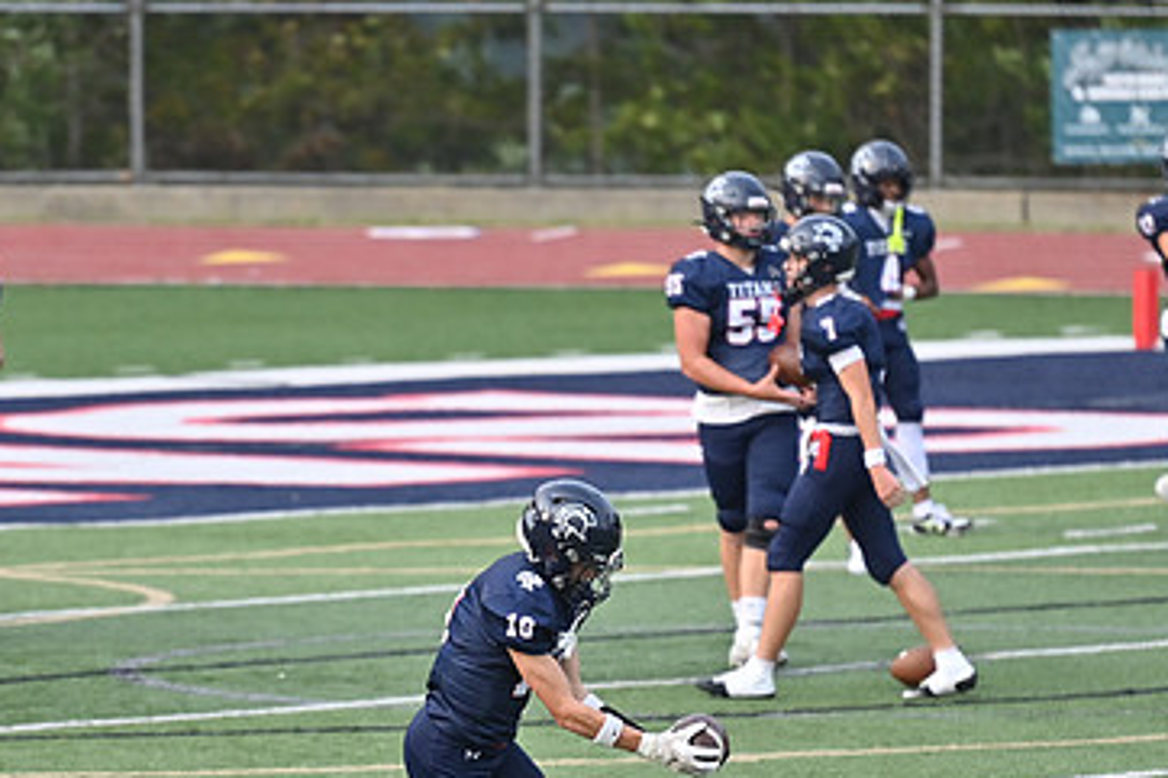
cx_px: 461
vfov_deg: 2.9
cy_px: 483
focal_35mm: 481
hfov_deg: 4.3
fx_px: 15598
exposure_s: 1/2000
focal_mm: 200
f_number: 3.5
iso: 400
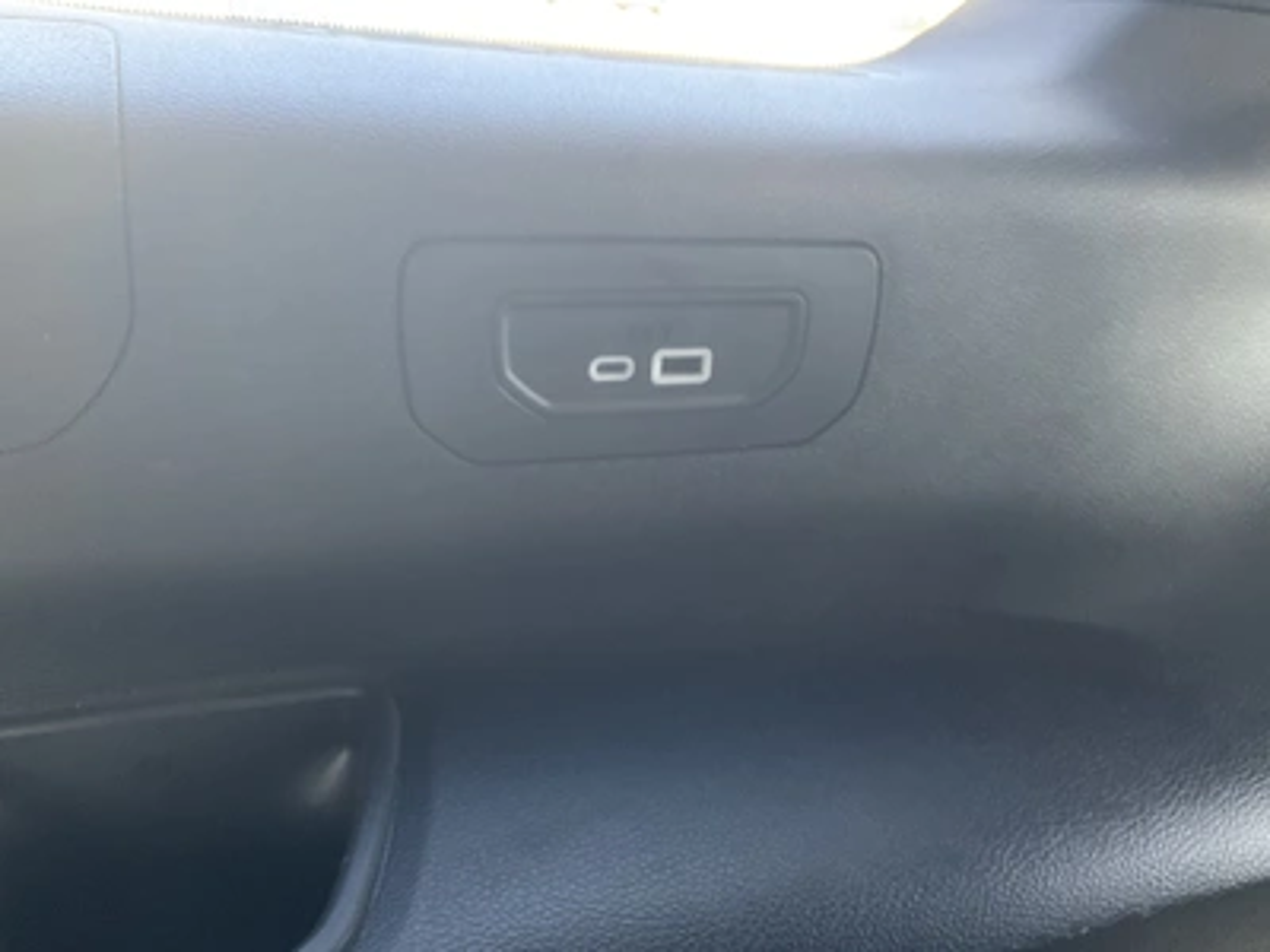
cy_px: 476
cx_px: 635
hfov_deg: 61.7
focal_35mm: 29
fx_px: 1064
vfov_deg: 48.2
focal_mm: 3
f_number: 1.8
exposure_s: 1/59
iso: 320
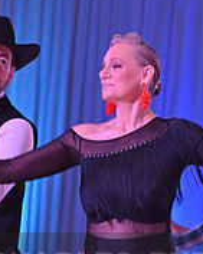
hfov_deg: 5.5
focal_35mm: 284
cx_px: 77
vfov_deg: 6.8
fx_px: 2131
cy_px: 281
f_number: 5
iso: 1800
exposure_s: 1/250
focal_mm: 92
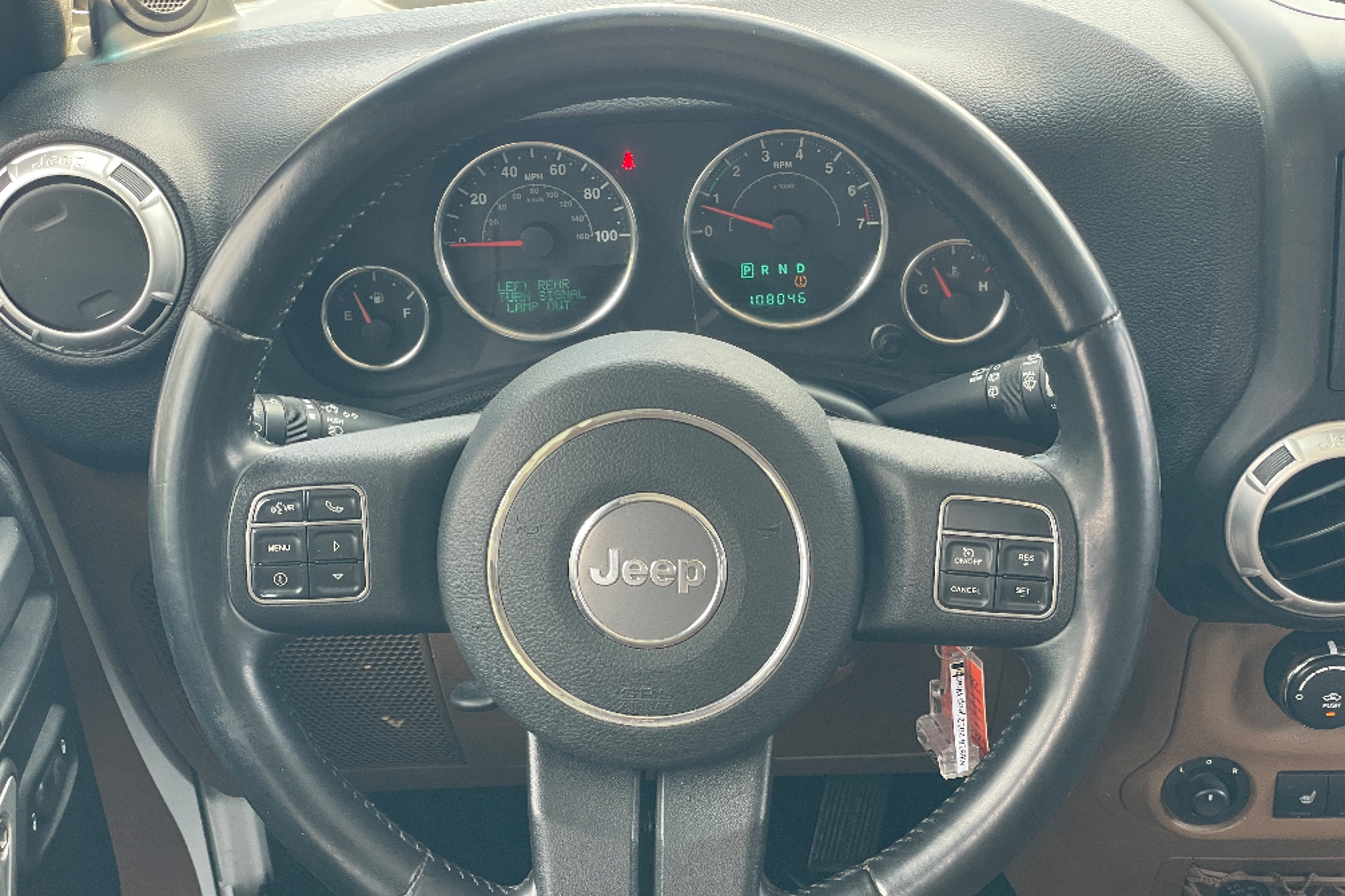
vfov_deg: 24.6
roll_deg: +1.6
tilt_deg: -32.7
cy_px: 510
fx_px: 2054
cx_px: 662
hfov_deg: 36.3
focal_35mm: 55
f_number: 2
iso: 100
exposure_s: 1/99
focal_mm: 6
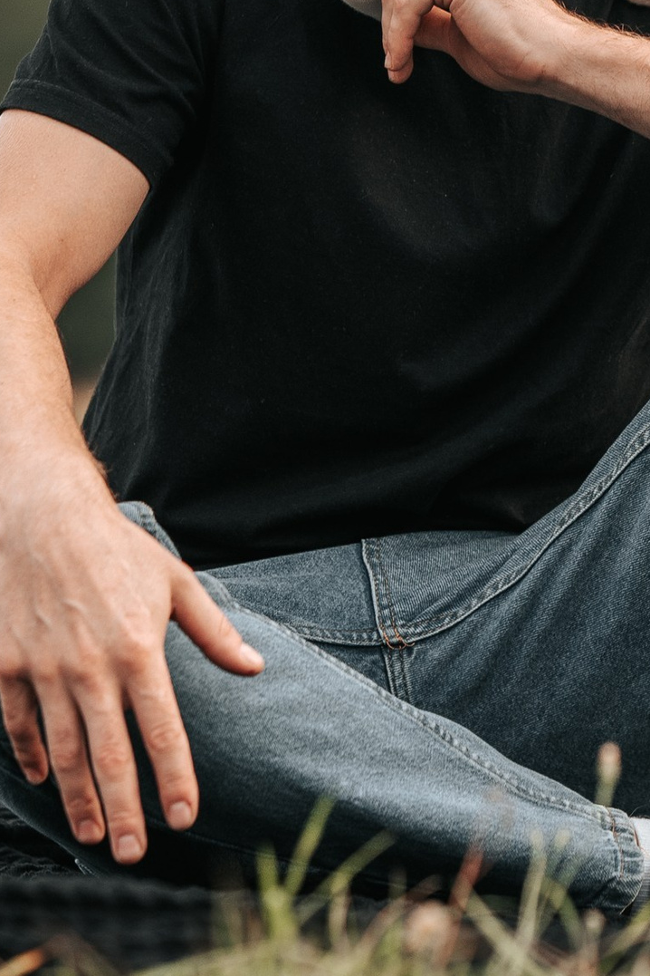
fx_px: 8206
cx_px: 609
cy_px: -61
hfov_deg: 4.5
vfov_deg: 6.8
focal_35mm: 303
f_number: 2.2
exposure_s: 1/250
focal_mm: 85
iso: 200
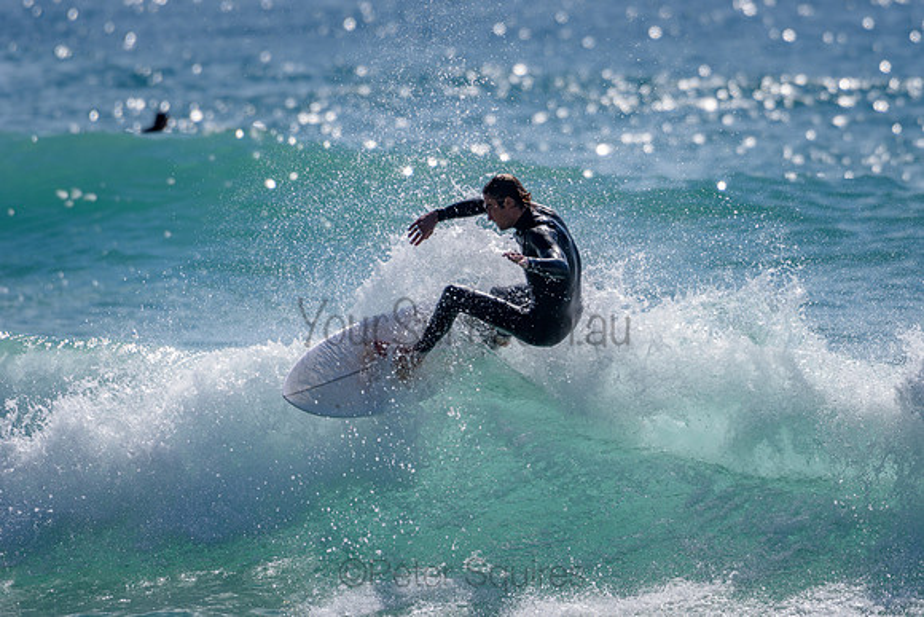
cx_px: 563
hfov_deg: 4.6
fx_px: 11580
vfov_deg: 3.0
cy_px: 243
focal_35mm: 451
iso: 90
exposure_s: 1/2000
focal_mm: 370
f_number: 5.6
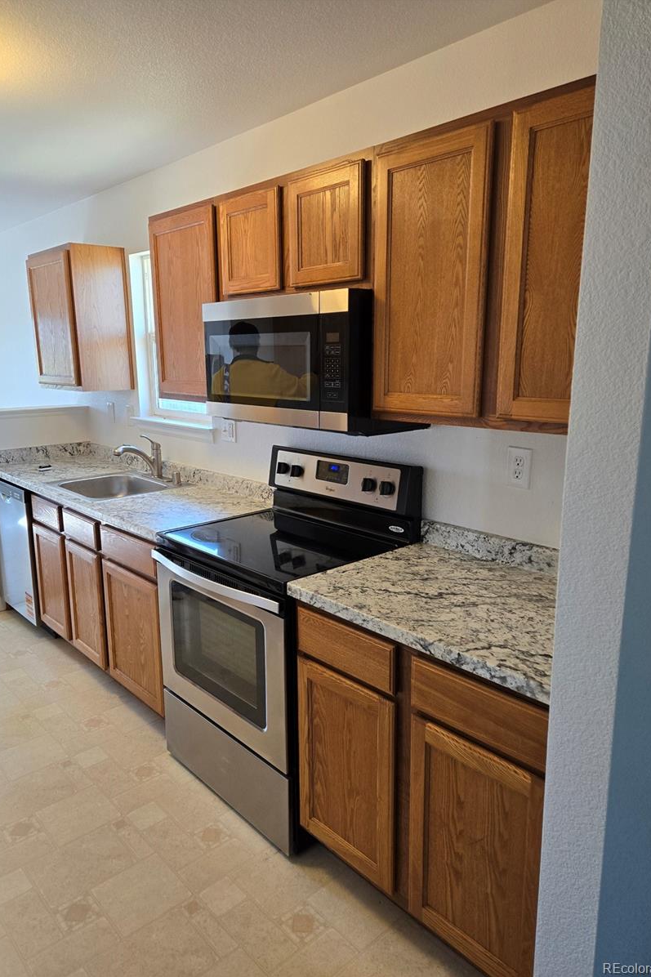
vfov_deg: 73.8
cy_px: 488
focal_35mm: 24
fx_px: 651
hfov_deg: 53.1
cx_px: 308
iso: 100
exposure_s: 1/120
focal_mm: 5.4
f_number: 1.8
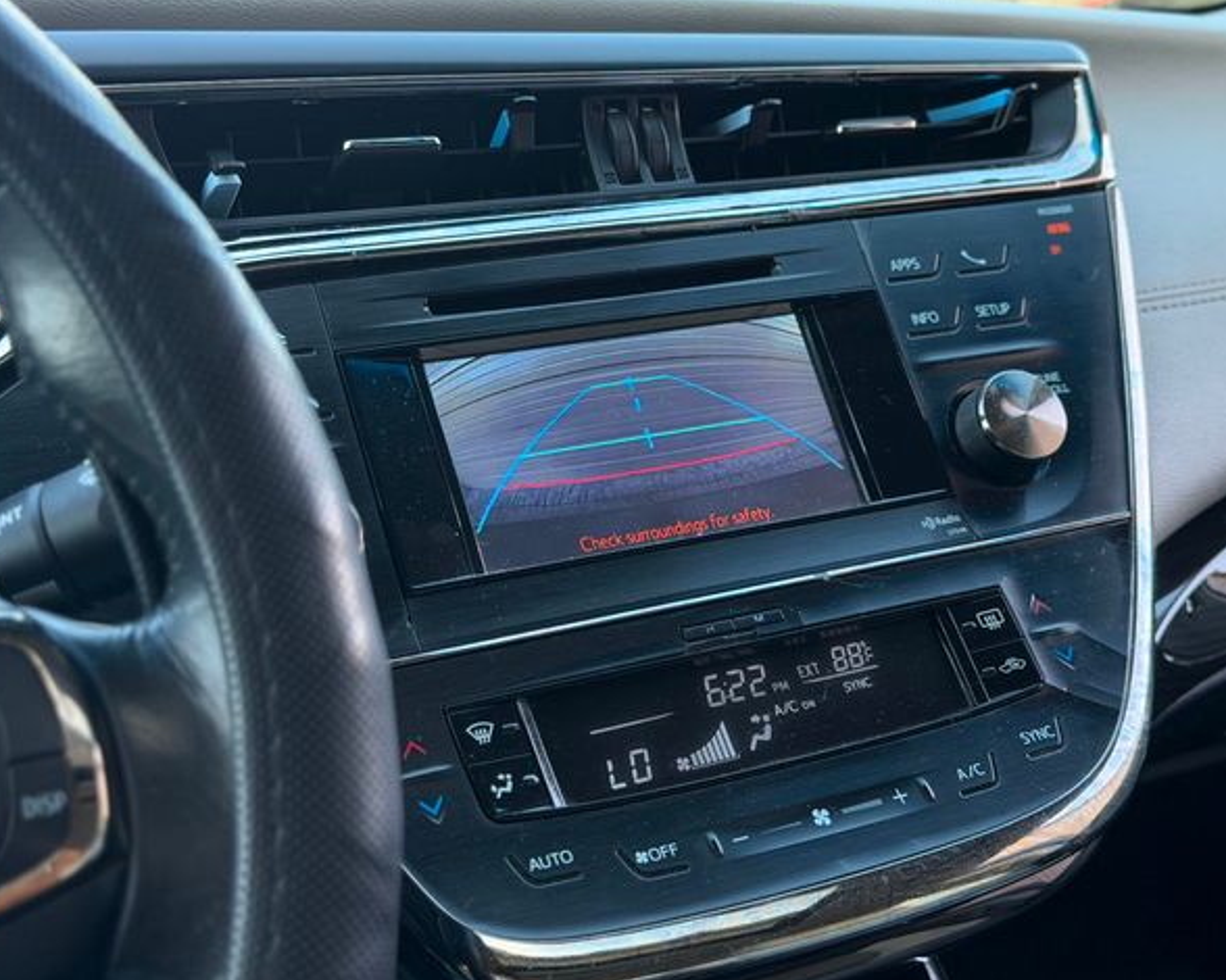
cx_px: 640
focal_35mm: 51
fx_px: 1850
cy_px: 488
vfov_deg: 29.7
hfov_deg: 36.7
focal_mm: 6.76
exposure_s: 1/200
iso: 125
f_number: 1.78
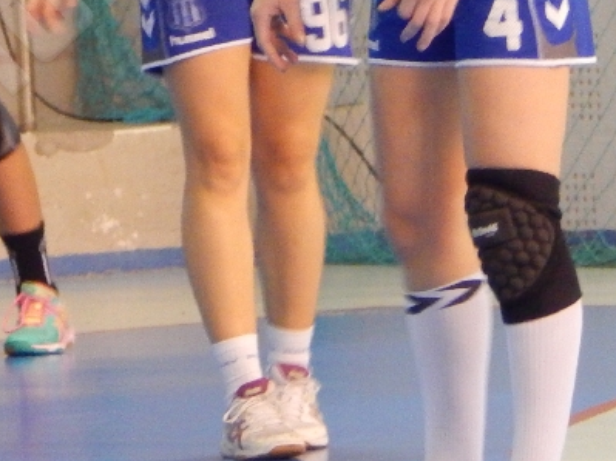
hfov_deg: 2.1
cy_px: 12
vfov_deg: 1.6
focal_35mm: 948
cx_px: 12
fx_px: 16865
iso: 200
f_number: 5.7
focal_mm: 56.5
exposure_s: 1/6
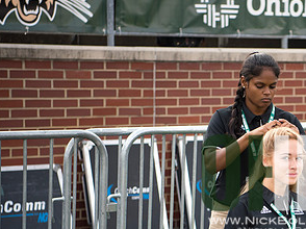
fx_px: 1175
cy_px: 184
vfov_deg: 11.1
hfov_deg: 14.7
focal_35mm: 133
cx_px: 280
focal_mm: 70
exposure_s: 1/2000
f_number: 2.8
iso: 400
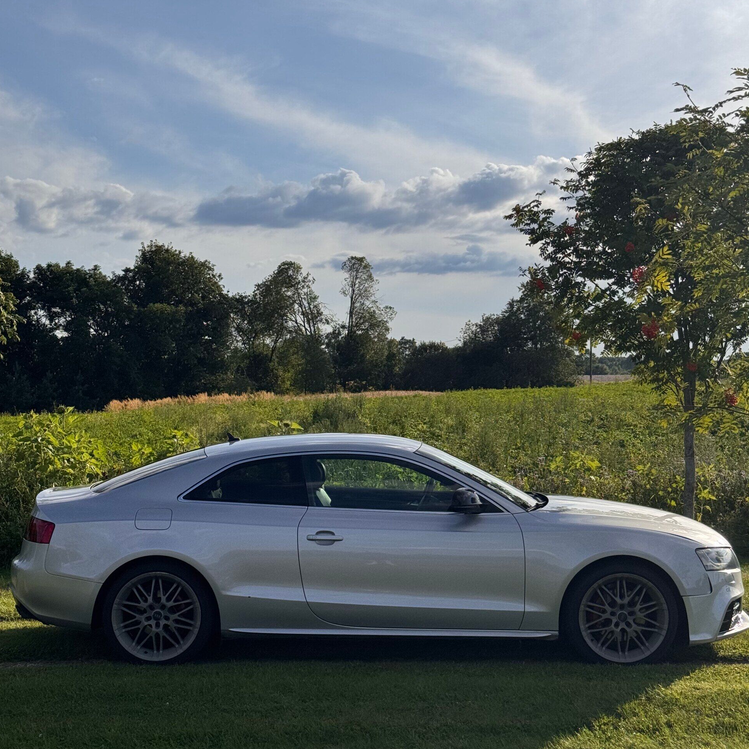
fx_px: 1395
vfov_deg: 30.0
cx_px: 375
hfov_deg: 30.0
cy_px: 413
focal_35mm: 57
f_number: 1.78
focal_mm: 6.76
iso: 64
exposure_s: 1/9009
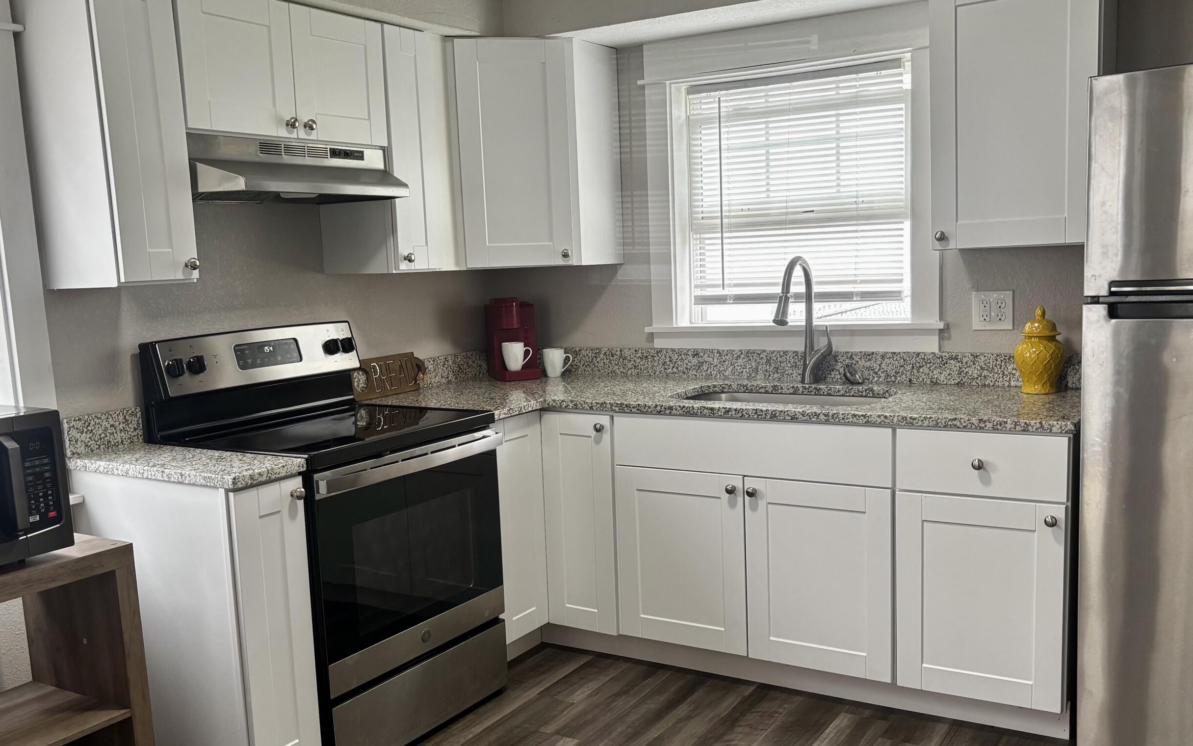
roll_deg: +2.6
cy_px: 420
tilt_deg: -8.9
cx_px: 597
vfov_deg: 37.2
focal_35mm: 34
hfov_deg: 56.7
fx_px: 1105
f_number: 1.6
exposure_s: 1/121
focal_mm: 5.96
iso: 125
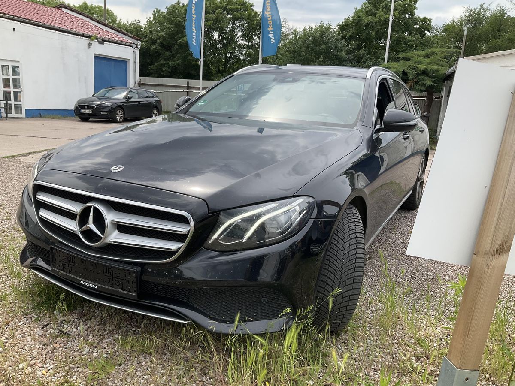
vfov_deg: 48.2
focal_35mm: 29
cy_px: 193
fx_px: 431
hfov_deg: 61.7
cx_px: 258
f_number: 1.8
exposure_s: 1/1098
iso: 25
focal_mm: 3
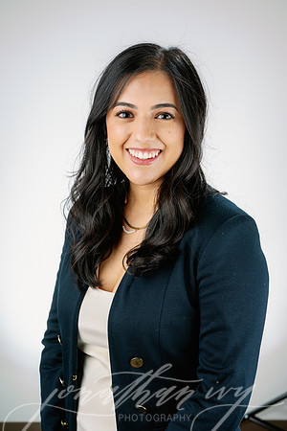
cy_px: 216
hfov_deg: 19.5
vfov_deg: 28.8
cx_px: 144
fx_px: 837
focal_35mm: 70
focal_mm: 70
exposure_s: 1/160
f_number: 8
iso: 125
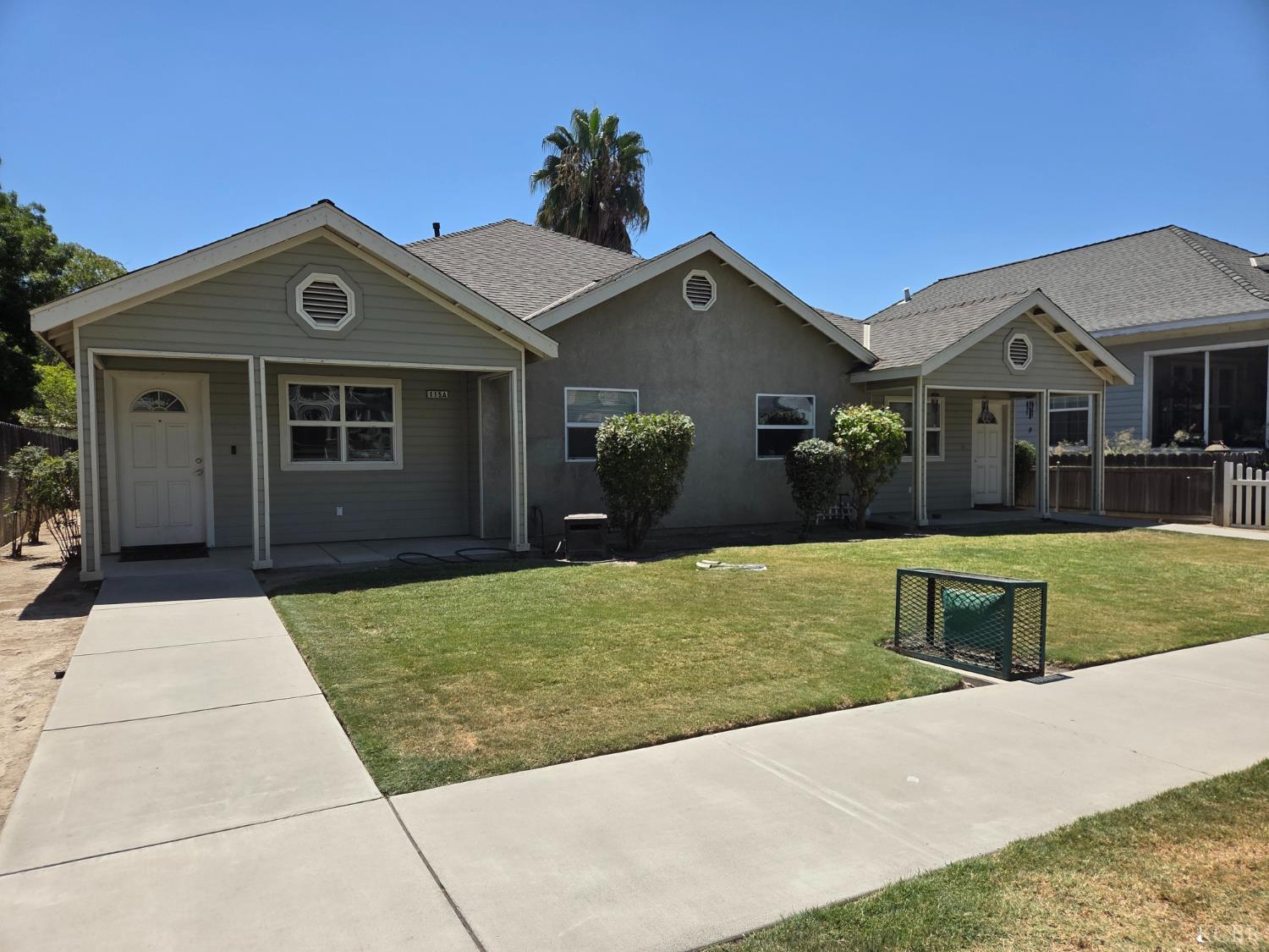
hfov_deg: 73.9
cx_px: 634
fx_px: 843
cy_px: 476
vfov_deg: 58.9
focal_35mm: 23
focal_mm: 5.4
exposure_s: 1/5862
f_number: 1.8
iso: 80
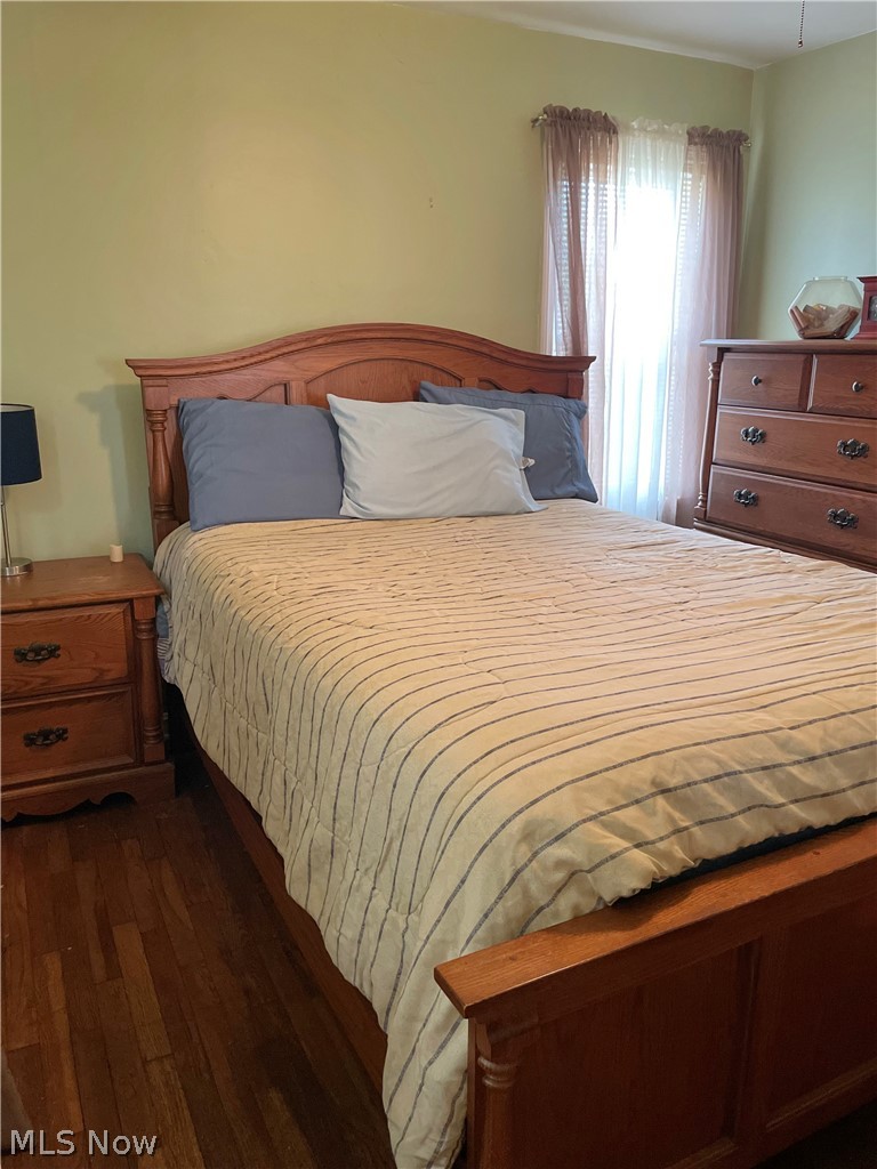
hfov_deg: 53.1
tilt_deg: -15.0
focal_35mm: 26
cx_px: 438
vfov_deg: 67.3
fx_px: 878
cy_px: 584
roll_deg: -0.4
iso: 320
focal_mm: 4.2
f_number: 1.6
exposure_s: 1/40
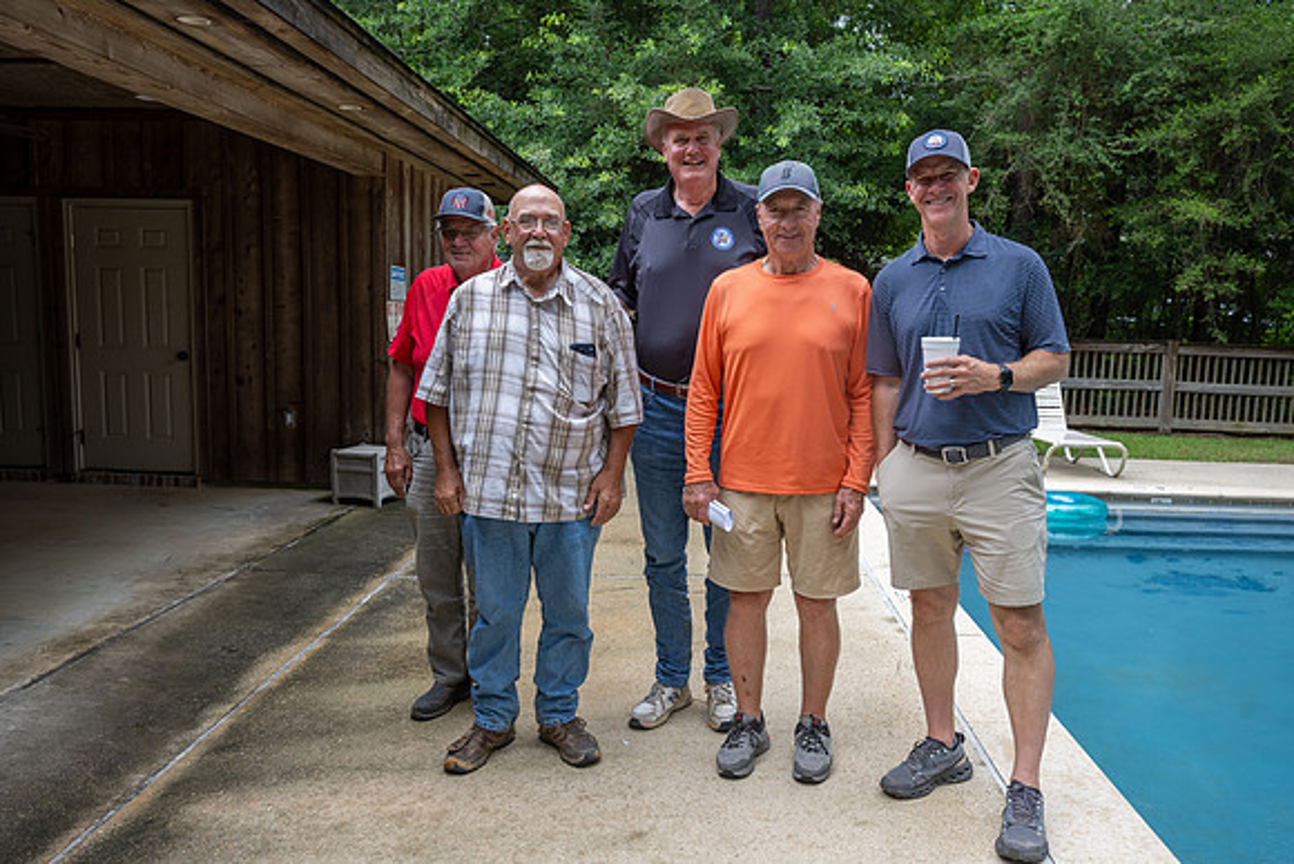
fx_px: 1007
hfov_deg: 65.5
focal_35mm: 28
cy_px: 432
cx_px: 647
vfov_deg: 46.4
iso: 640
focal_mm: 28
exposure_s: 1/100
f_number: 5
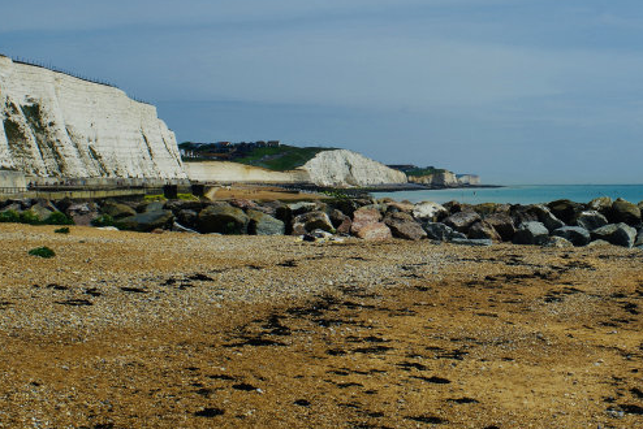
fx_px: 929
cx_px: 349
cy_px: 186
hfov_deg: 38.1
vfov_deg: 26.0
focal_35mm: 52
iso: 100
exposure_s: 1/250
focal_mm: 28
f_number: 11
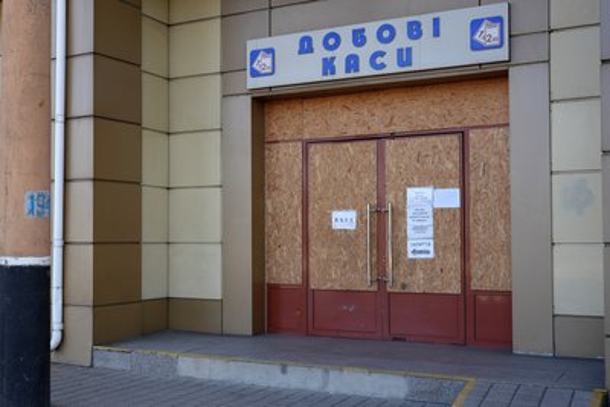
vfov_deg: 40.0
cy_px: 204
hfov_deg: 57.2
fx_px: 559
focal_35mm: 33
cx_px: 305
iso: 100
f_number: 4
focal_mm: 33
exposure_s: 1/160
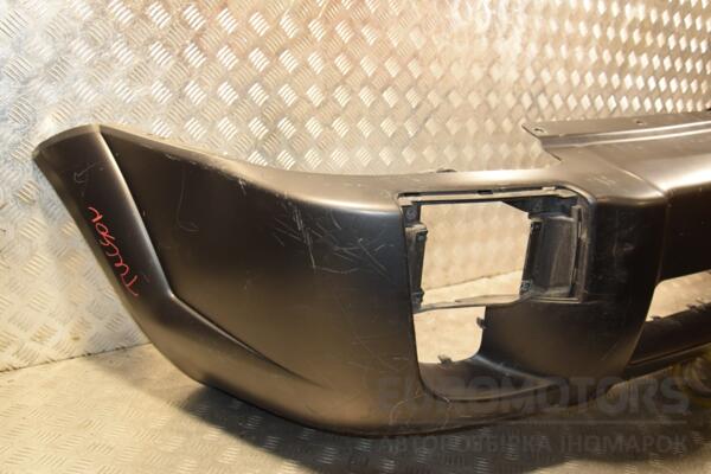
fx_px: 622
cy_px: 237
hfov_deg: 59.5
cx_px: 356
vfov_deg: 41.7
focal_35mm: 32
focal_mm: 21
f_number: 5
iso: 800
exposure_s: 1/100
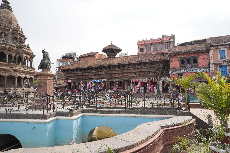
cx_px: 115
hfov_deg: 73.7
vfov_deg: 53.1
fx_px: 153
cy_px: 76
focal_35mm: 24
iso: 100
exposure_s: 1/100
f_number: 10
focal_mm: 24
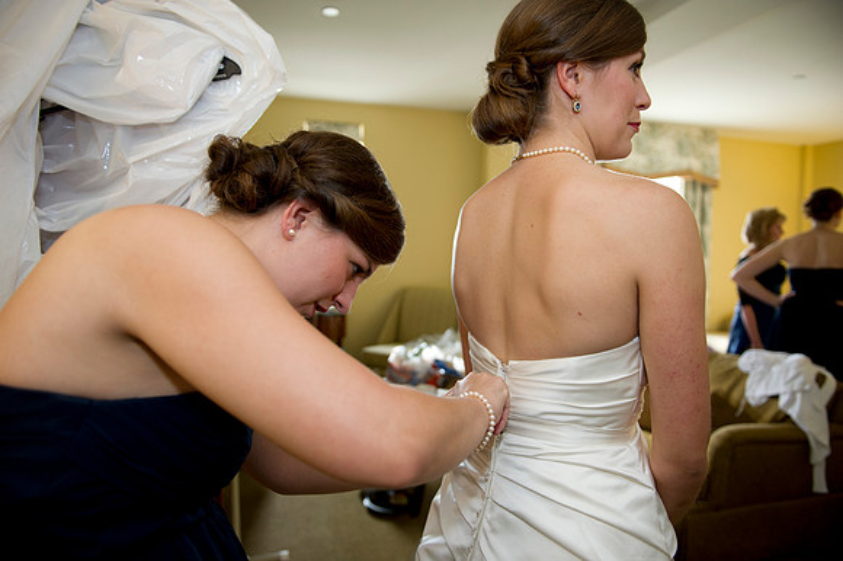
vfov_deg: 53.1
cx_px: 422
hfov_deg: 73.8
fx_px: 562
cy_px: 280
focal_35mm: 24
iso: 640
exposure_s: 1/125
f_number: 2.8
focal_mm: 24
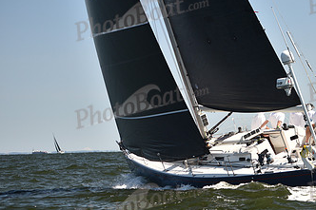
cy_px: 140
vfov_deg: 8.3
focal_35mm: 166
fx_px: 1456
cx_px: 259
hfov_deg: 12.3
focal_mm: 95
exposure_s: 1/1600
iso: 250
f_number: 2.8
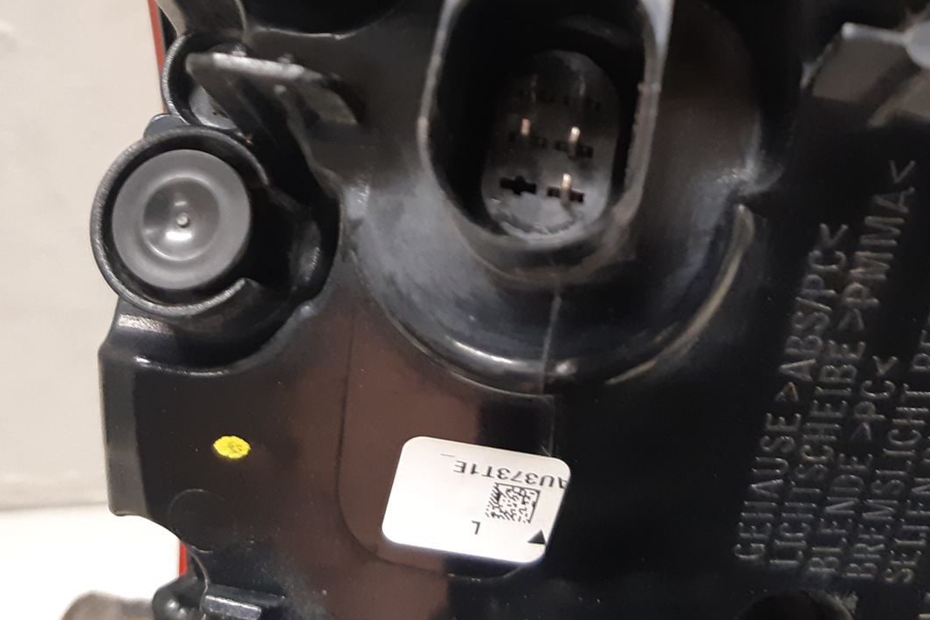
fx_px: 1343
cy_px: 4
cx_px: 448
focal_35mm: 52
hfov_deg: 38.2
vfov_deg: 24.8
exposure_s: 1/25
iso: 200
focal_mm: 3.93
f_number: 1.7
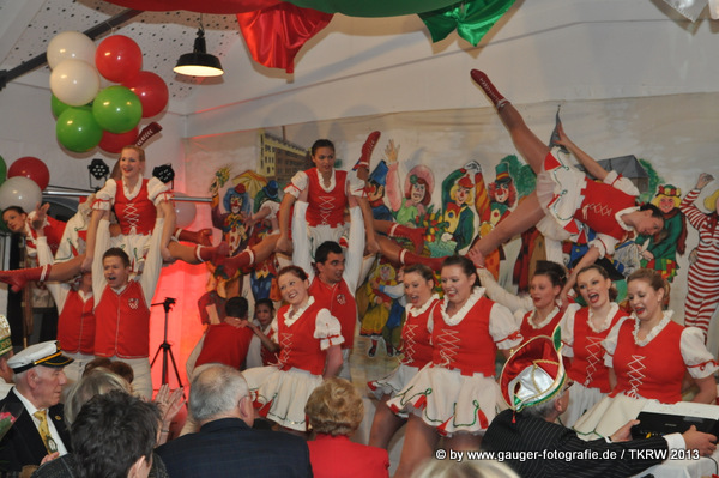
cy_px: 239
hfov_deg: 35.1
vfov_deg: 23.7
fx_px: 1137
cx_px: 360
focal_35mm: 57
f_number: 4
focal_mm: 38
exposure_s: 1/60
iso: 800
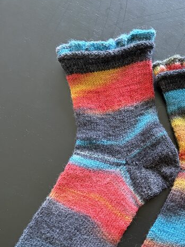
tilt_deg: -86.0
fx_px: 292
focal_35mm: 41
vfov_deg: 44.2
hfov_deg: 34.3
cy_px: 187
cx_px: 142
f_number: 1.6
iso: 250
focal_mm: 5.96
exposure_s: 1/60
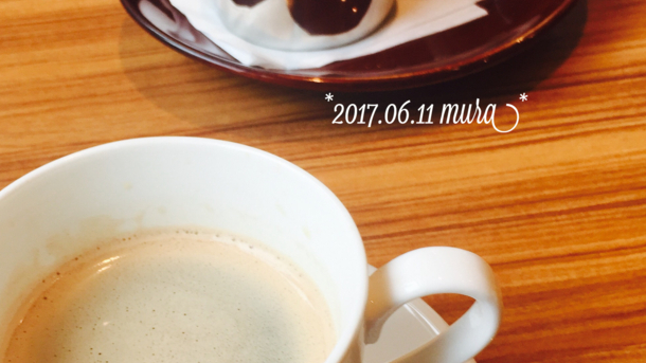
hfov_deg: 39.1
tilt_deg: -44.3
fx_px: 908
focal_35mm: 53
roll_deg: +4.1
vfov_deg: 22.5
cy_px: 252
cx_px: 267
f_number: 2.2
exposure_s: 1/60
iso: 32
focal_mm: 4.15
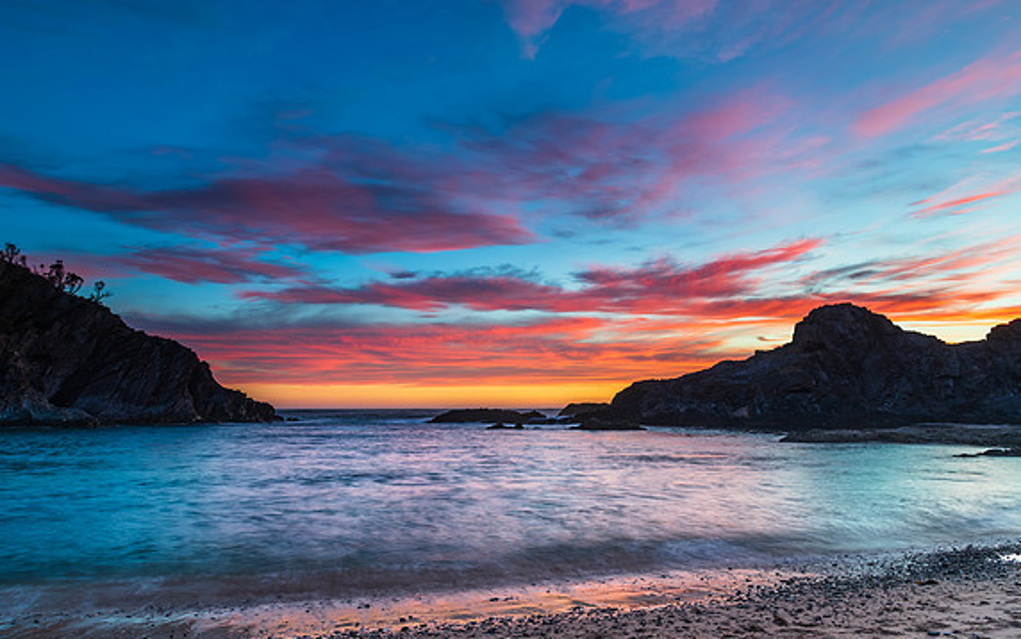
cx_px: 512
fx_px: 696
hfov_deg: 72.5
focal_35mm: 25
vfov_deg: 49.3
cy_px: 329
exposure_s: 1.6
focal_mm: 24
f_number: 8
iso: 100
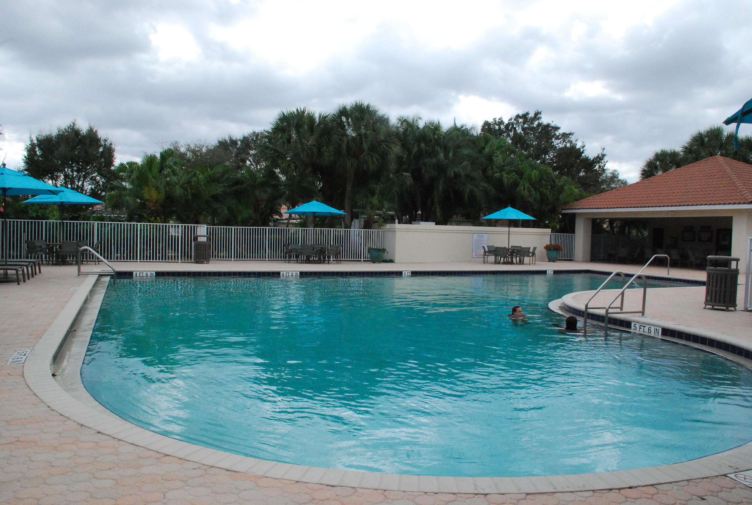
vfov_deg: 48.1
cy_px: 252
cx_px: 376
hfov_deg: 67.3
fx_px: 565
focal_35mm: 27
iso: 1600
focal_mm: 18
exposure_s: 1/640
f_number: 13
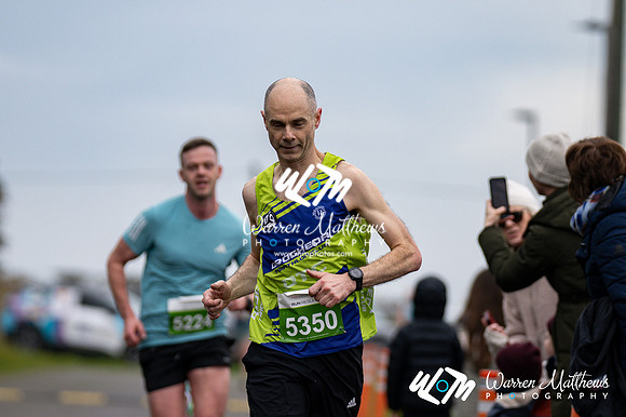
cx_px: 313
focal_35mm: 292
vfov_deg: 4.7
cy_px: 208
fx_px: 5074
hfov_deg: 7.1
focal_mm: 195
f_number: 2.8
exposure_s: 1/1600
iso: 320
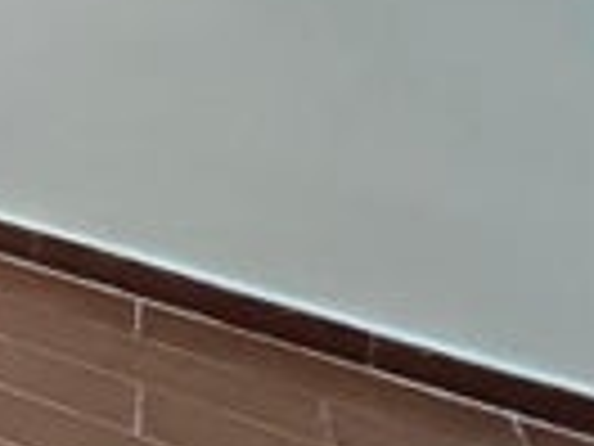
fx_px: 1081
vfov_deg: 19.3
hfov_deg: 17.7
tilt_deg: -5.3
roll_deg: -1.9
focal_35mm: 63
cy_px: -284
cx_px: -670
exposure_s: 1/24
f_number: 1.8
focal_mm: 1.57
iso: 1600
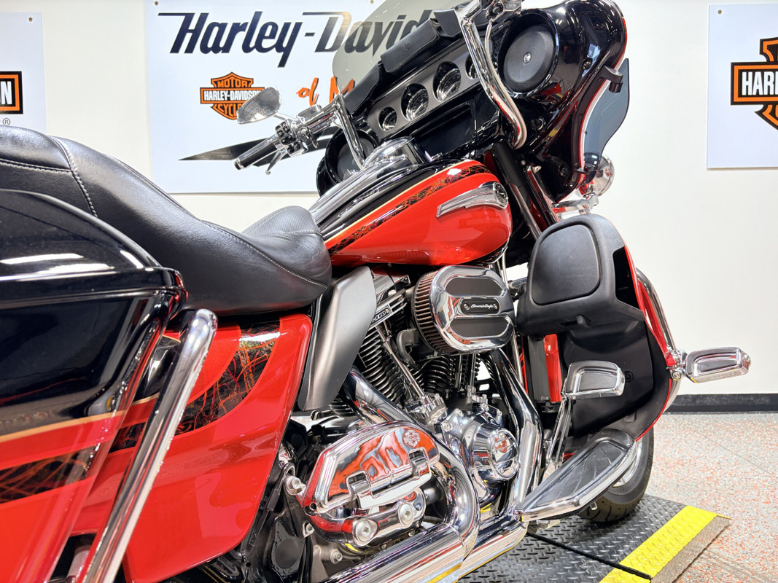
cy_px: 292
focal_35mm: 26
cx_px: 389
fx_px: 584
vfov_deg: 53.1
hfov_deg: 67.3
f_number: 1.6
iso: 80
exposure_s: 1/120
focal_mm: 5.96
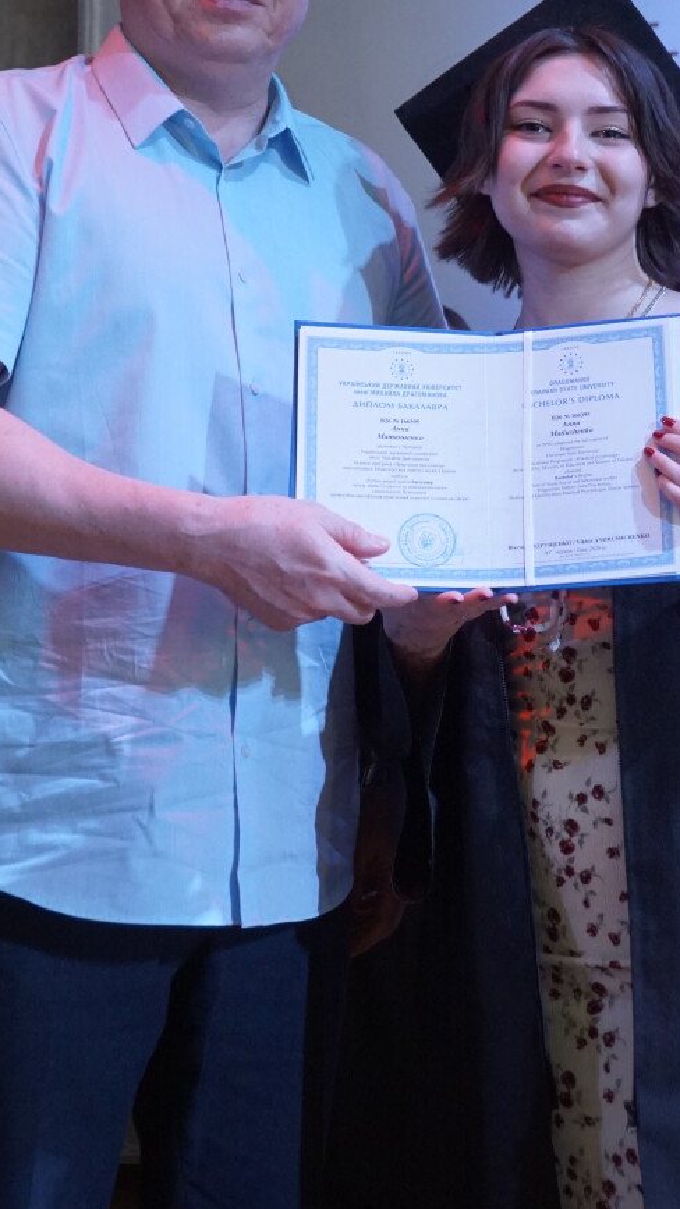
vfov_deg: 29.2
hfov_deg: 16.8
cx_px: 458
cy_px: 401
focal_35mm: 72
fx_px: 2302
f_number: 5
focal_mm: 31
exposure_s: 1/160
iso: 1600
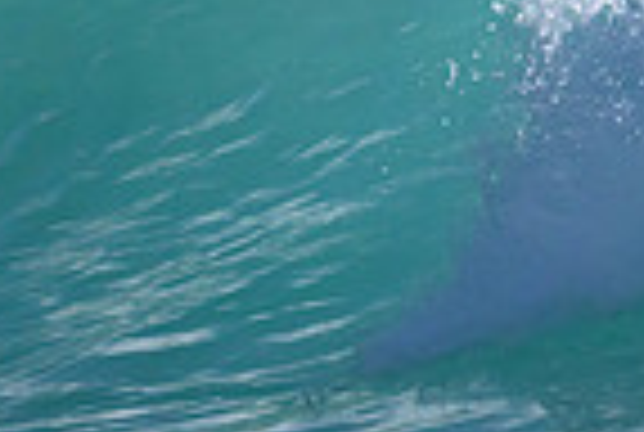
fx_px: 76024
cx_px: 929
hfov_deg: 0.5
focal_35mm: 4241
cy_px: -107
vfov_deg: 0.3
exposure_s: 1/2000
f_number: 6.3
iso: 1800
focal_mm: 800
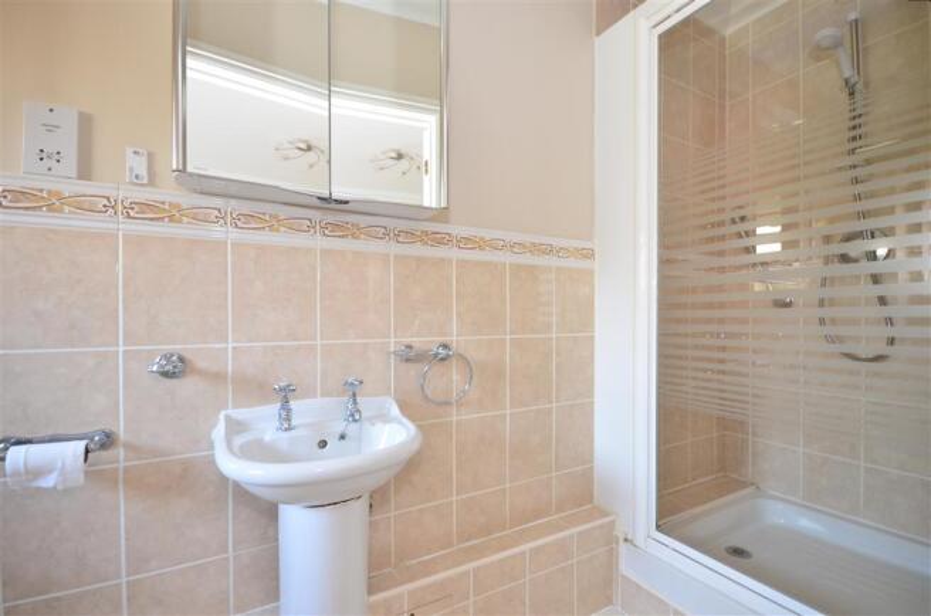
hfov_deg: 95.1
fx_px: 426
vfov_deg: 71.8
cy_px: 308
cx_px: 466
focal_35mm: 16
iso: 640
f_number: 6.3
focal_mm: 11
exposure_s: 1/15
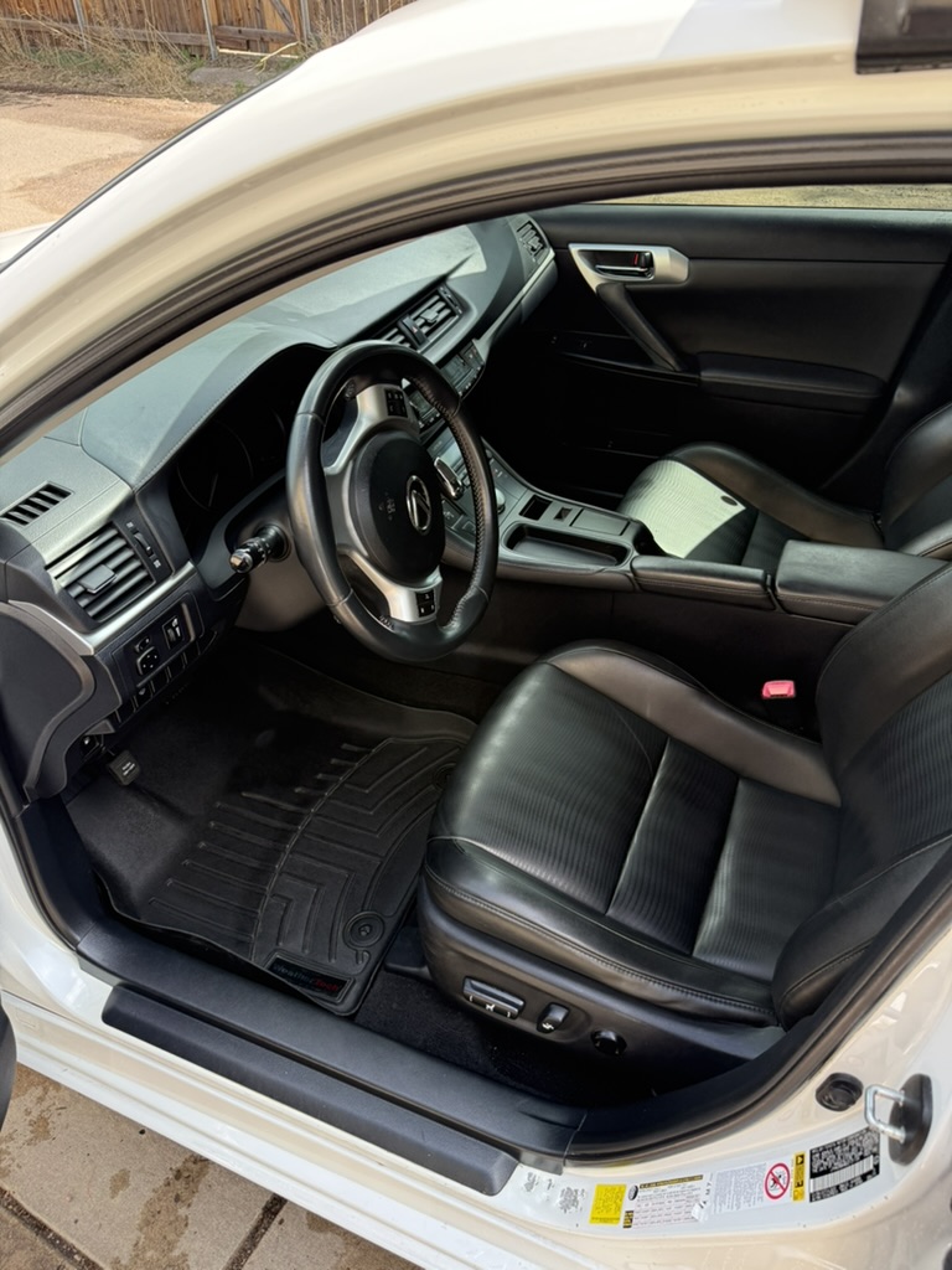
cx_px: 476
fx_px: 880
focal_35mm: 24
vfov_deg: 71.6
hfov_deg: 56.8
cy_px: 635
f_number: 1.78
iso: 100
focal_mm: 6.76
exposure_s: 1/473
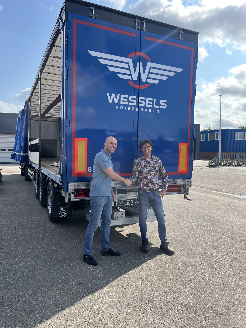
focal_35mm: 26
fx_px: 246
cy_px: 164
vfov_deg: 67.3
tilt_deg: -3.0
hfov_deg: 53.1
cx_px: 123
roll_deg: +0.4
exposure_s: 1/1672
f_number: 1.6
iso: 50
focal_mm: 5.1
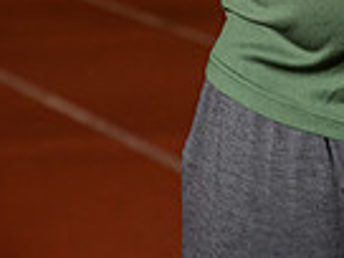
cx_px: 367
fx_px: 1898
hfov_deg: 10.2
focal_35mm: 191
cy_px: -298
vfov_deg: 7.4
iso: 640
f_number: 3.5
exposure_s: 1/250
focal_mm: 60
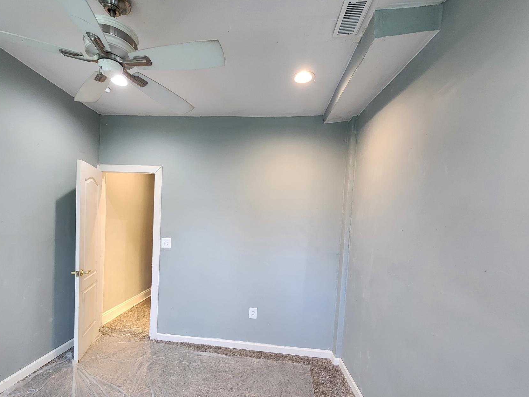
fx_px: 245
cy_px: 236
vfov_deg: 77.3
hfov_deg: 93.8
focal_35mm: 16
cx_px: 225
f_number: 2.2
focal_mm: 2.2
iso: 250
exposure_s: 1/60
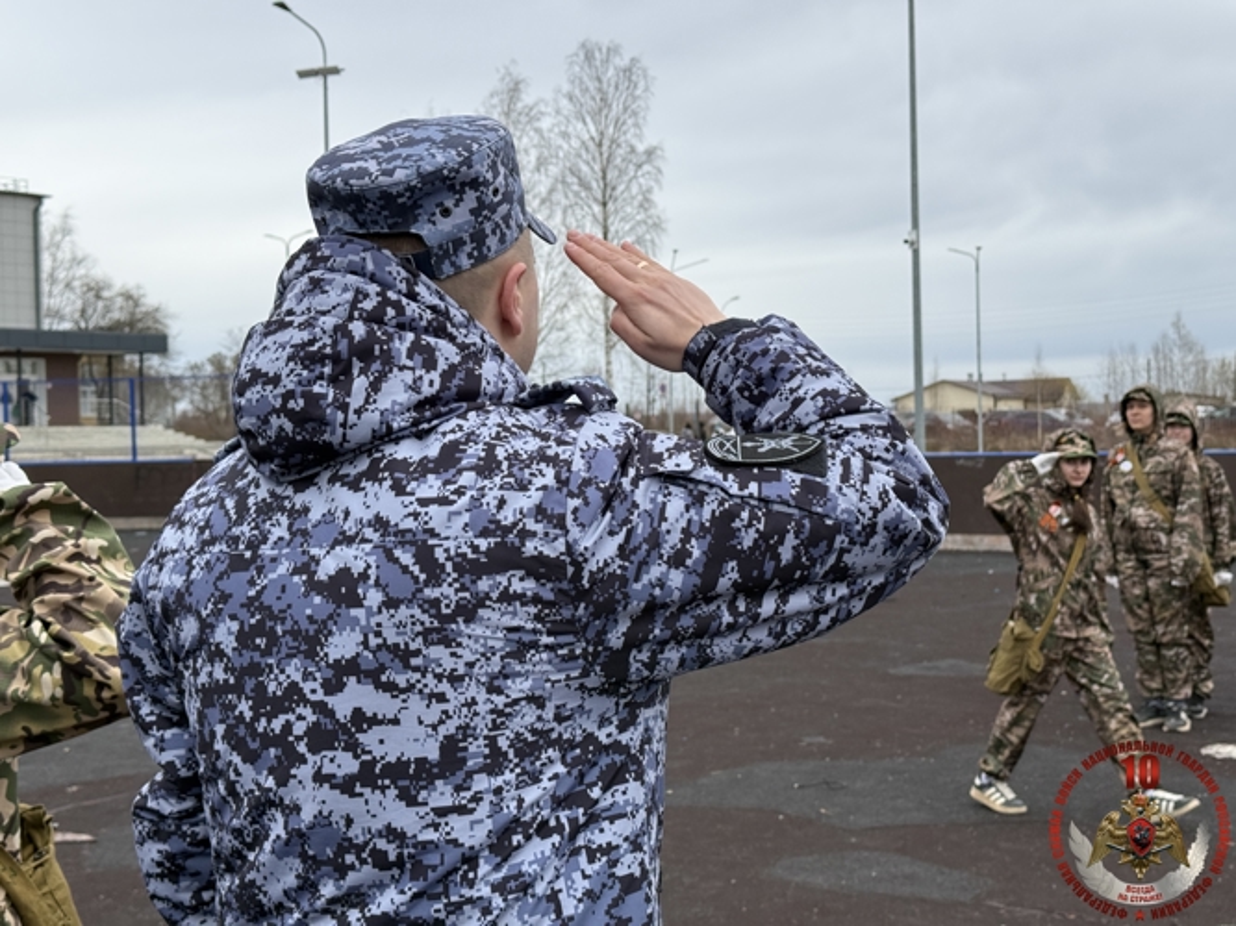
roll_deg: +1.3
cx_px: 618
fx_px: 1714
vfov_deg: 30.3
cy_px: 463
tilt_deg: +0.1
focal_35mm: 48
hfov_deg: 39.7
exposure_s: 1/1222
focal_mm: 6.76
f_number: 1.78
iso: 64
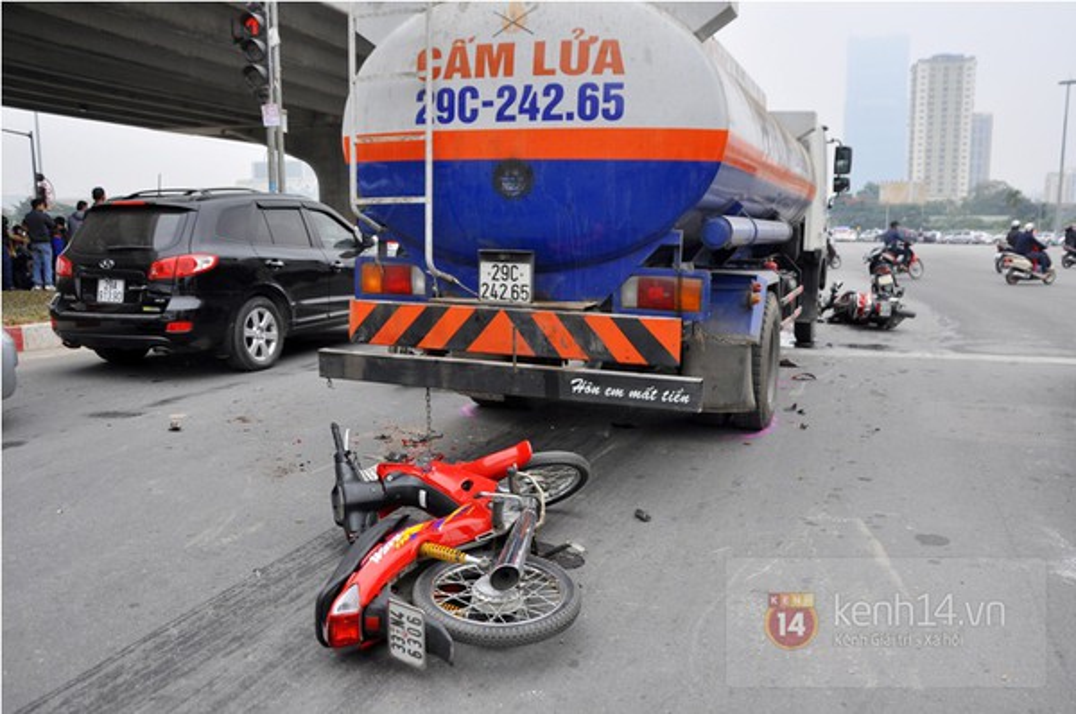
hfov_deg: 59.6
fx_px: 940
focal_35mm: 32
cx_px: 538
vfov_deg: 41.6
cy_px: 357
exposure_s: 1/500
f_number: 5
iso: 250
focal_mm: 21
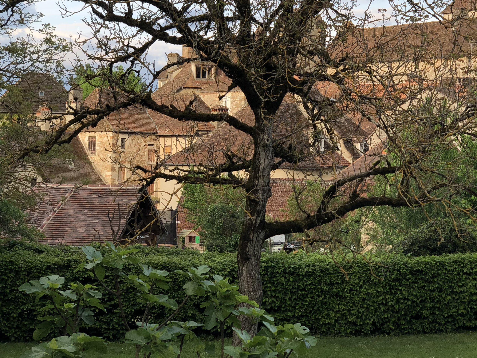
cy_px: 93
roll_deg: +0.3
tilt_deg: +3.2
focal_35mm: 83
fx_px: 1144
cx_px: 352
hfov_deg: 23.3
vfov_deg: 17.7
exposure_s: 1/267
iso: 16
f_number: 2.4
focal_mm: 6
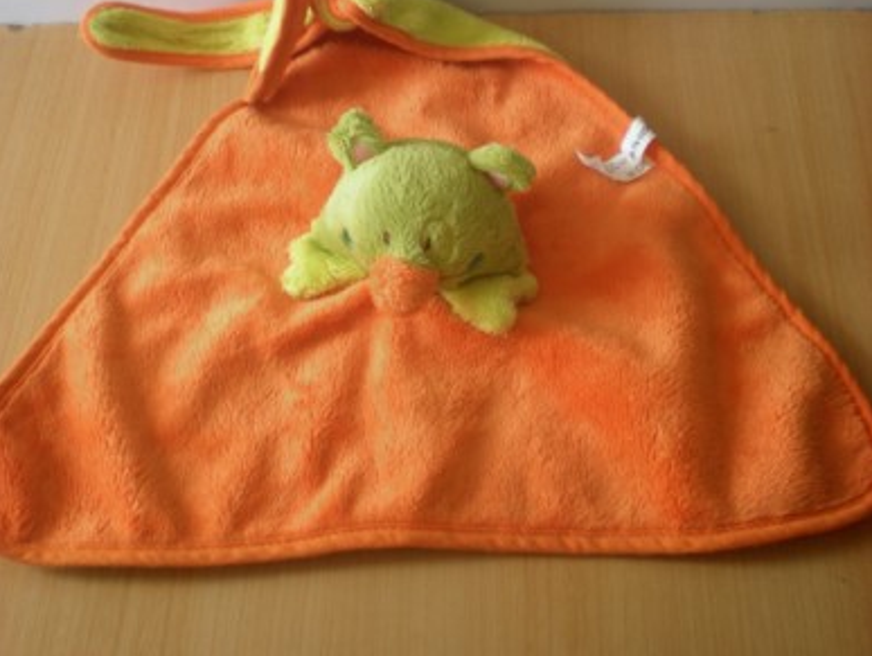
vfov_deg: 28.3
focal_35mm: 51
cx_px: 435
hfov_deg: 37.5
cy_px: 178
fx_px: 1286
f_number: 3.1
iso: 72
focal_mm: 6.3
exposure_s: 1/51.1
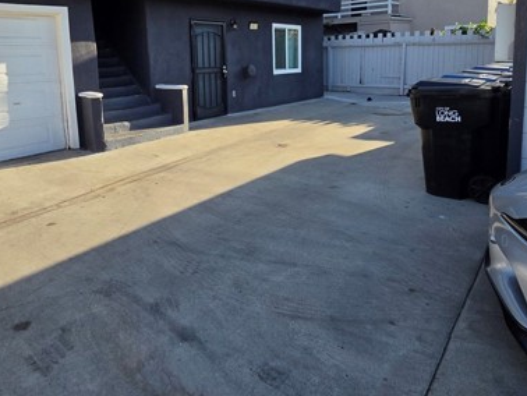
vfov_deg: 58.4
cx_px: 254
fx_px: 335
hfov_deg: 76.3
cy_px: 106
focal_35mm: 22
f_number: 2.2
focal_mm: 2.2
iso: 100
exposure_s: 1/3134
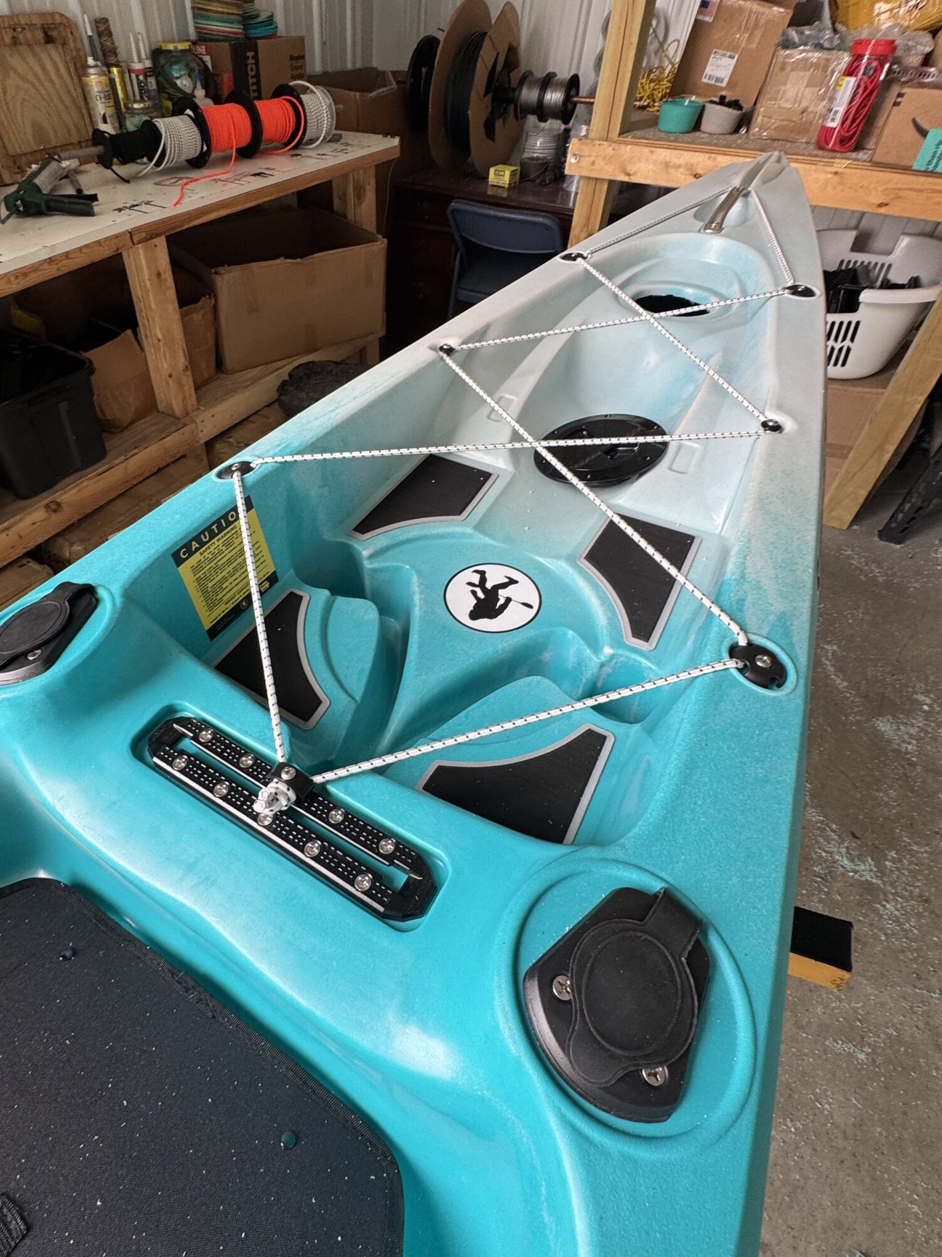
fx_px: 653
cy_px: 623
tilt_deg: -45.2
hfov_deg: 70.7
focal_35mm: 18
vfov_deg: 87.8
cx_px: 367
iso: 50
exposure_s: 1/99
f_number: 2.2
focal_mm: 2.22
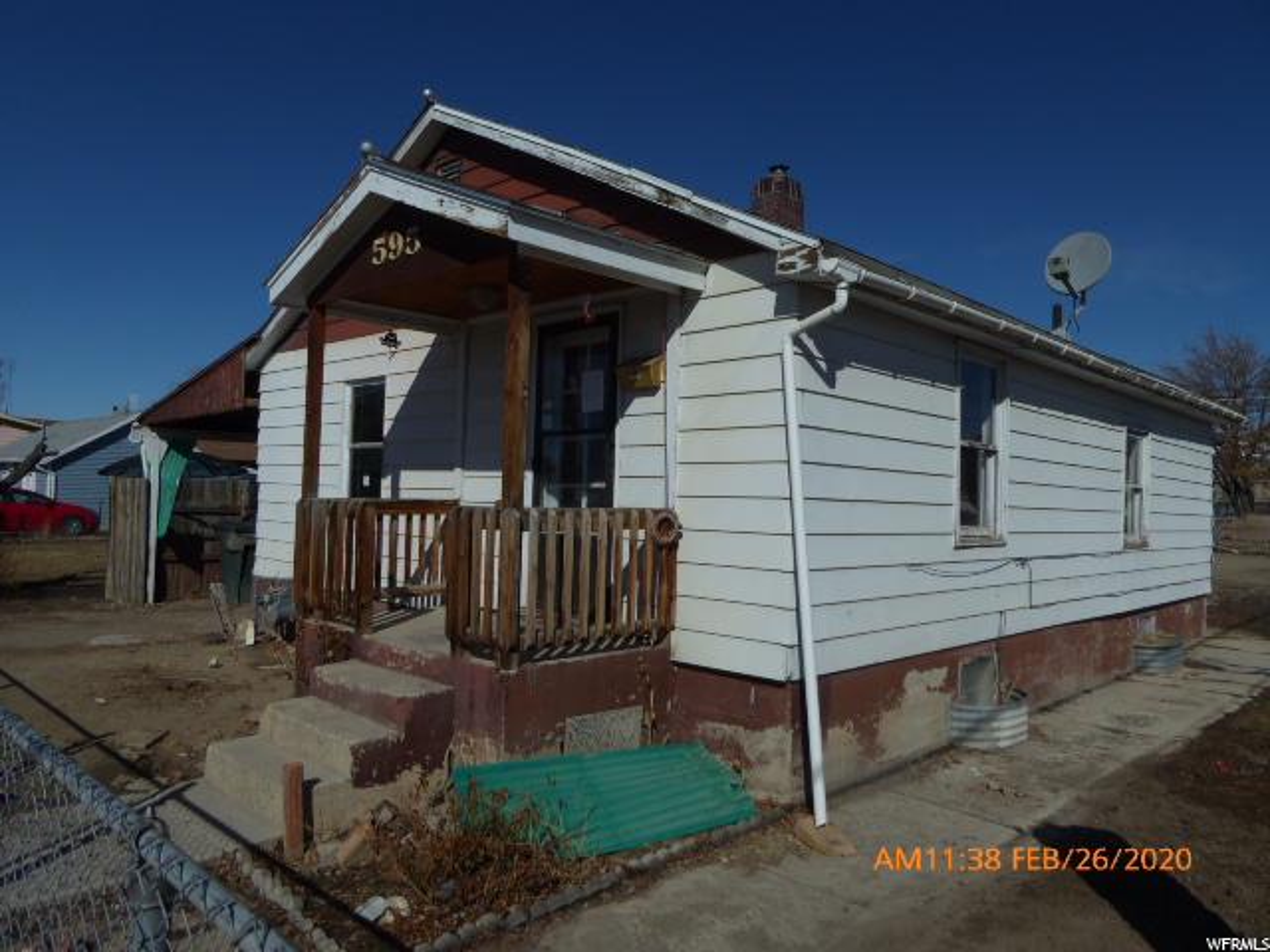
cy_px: 476
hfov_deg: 69.4
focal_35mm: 25
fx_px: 917
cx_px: 635
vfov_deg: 54.9
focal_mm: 4.3
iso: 80
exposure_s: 1/1600
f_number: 3.5
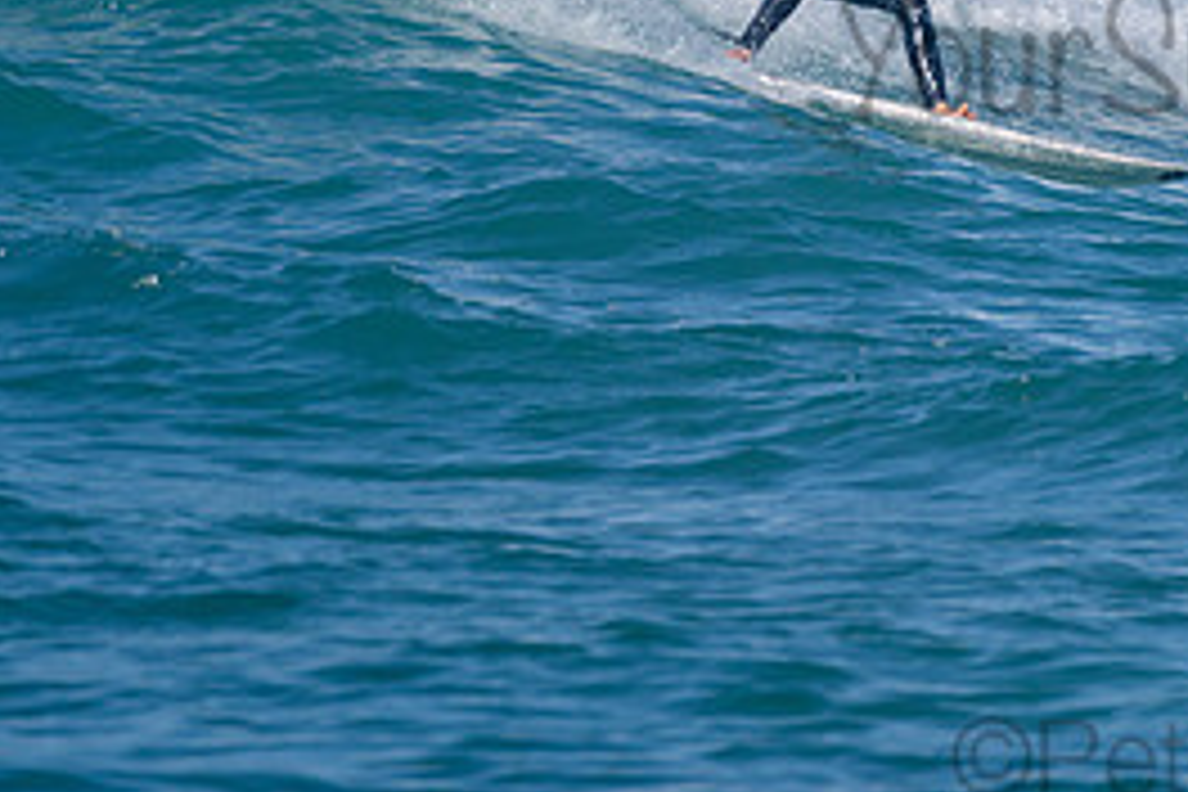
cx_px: 1006
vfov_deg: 1.0
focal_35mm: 1345
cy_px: -185
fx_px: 44382
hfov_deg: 1.5
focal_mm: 500
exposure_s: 1/2000
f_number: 5.6
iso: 125
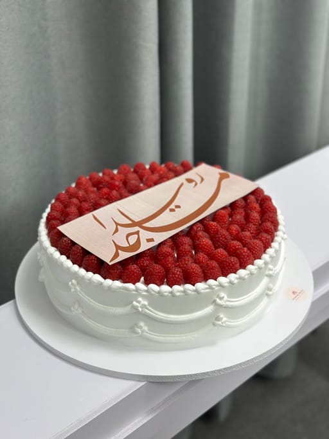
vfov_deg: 39.7
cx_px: 164
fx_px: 608
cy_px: 220
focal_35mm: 48
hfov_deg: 30.3
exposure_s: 1/195
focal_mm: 6.86
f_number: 1.78
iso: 80
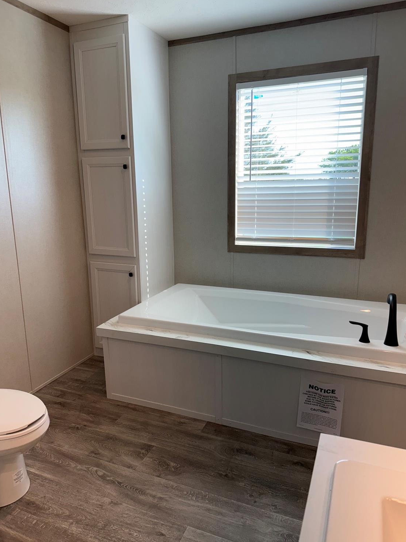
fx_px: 391
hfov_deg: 54.9
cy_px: 272
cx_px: 198
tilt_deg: -10.7
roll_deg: +0.7
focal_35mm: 25
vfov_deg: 69.4
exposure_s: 1/342
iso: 100
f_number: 1.78
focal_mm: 6.76
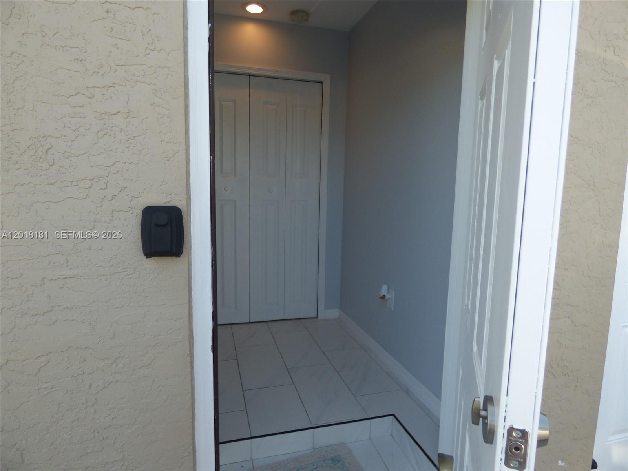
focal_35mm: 20
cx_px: 314
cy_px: 236
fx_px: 363
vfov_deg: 66.0
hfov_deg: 81.7
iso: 100
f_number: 2.8
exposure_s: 1/320
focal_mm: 3.58
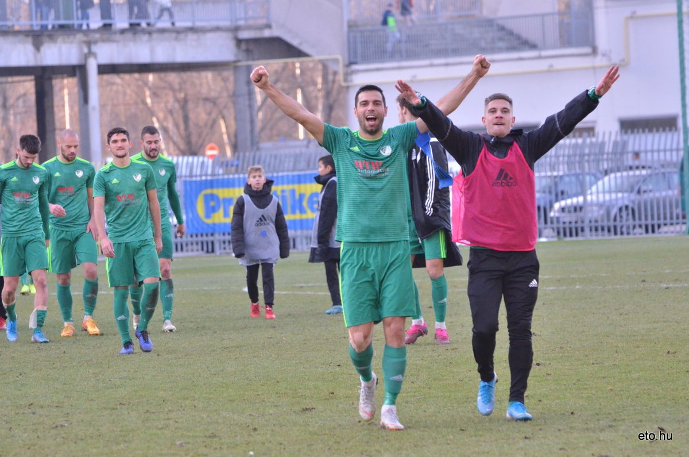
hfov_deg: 9.5
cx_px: 344
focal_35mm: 218
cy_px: 228
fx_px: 4154
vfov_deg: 6.3
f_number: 4.8
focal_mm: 145
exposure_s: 1/1600
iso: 3200
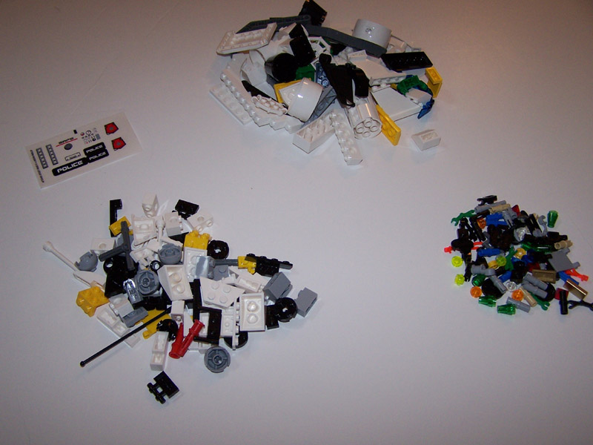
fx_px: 651
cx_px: 296
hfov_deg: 49.0
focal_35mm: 38
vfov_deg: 37.7
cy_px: 222
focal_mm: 6.3
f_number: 2.8
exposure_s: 1/60
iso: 140
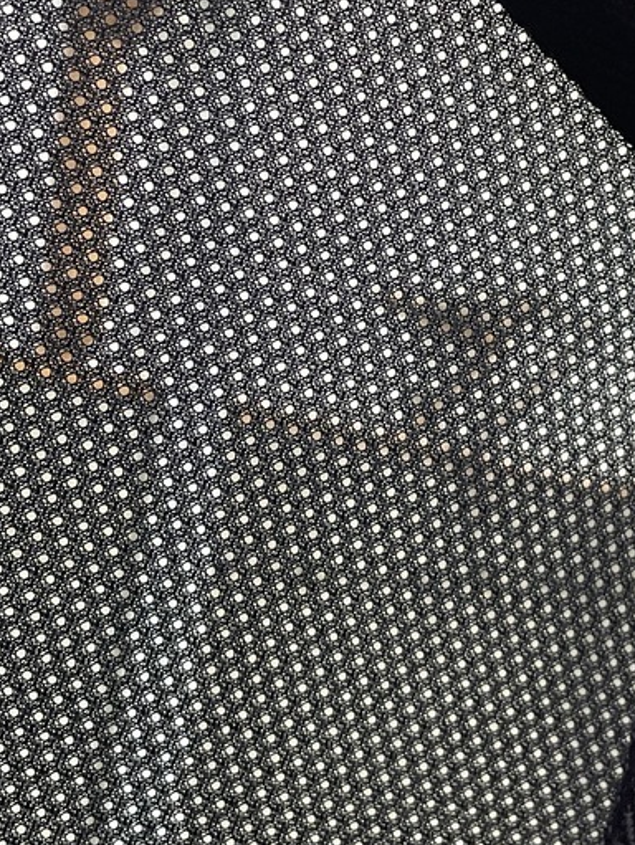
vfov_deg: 31.4
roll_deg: -0.7
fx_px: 1490
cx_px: 397
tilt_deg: +14.9
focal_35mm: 61
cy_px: 273
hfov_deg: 24.0
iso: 400
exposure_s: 1/60
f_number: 1.6
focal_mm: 4.2
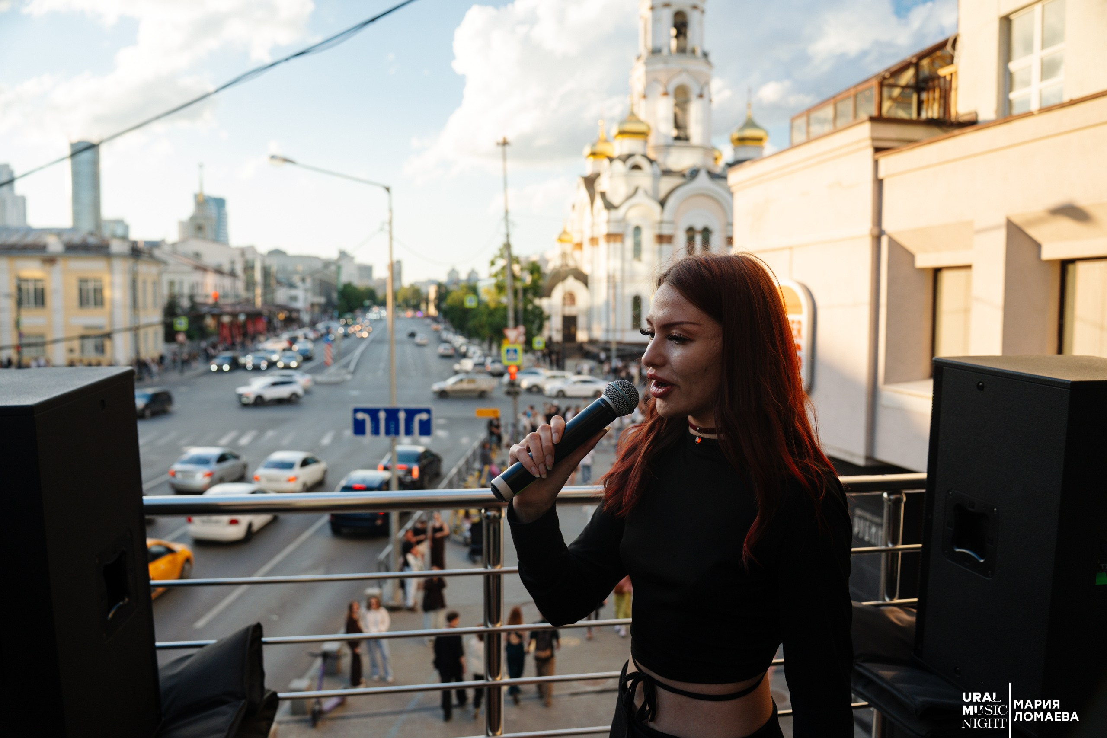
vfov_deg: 46.4
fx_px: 861
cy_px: 369
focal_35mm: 28
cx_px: 554
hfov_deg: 65.5
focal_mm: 28
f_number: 4
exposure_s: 1/250
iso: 320
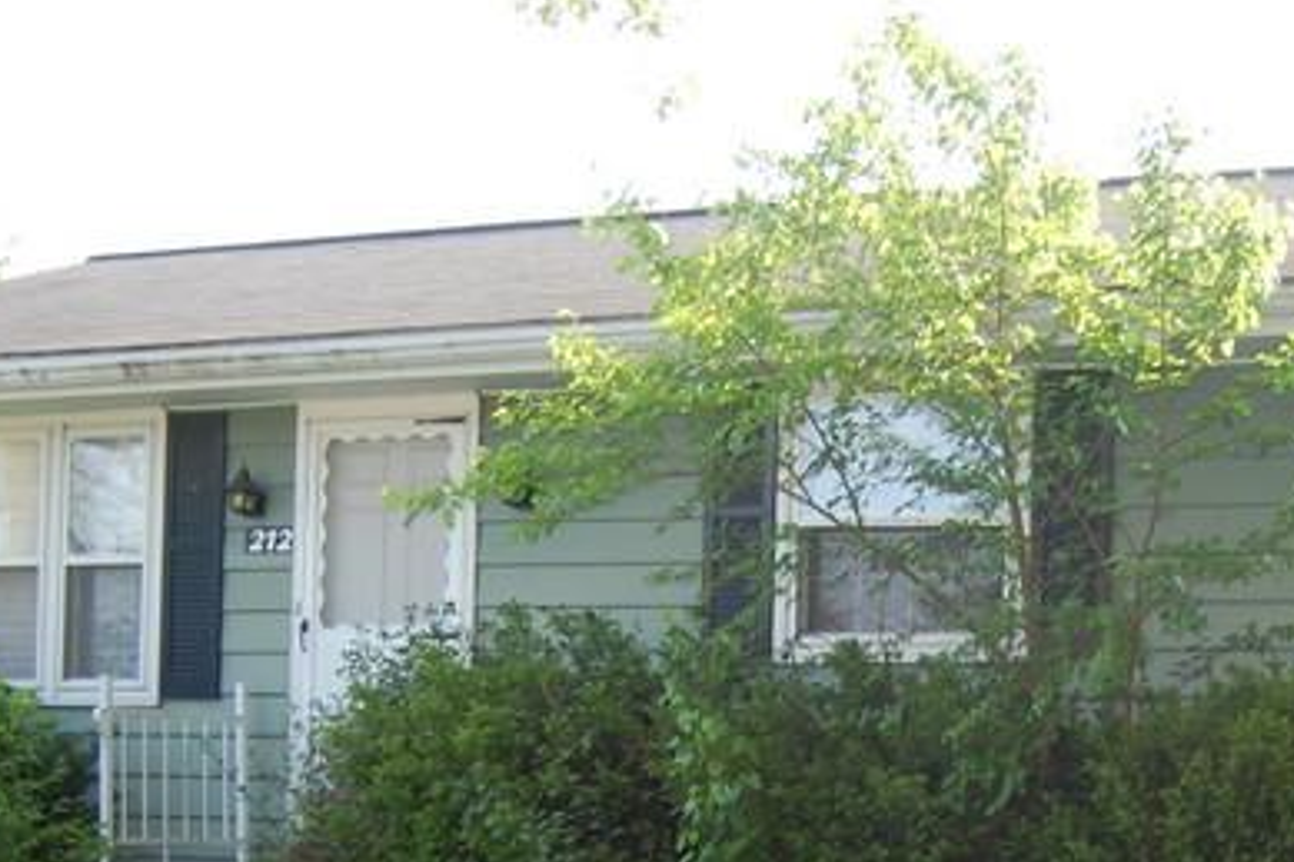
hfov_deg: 25.5
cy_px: 857
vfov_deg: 16.9
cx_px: 915
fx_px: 2838
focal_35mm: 79
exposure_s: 1/500
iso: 400
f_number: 3.8
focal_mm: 20
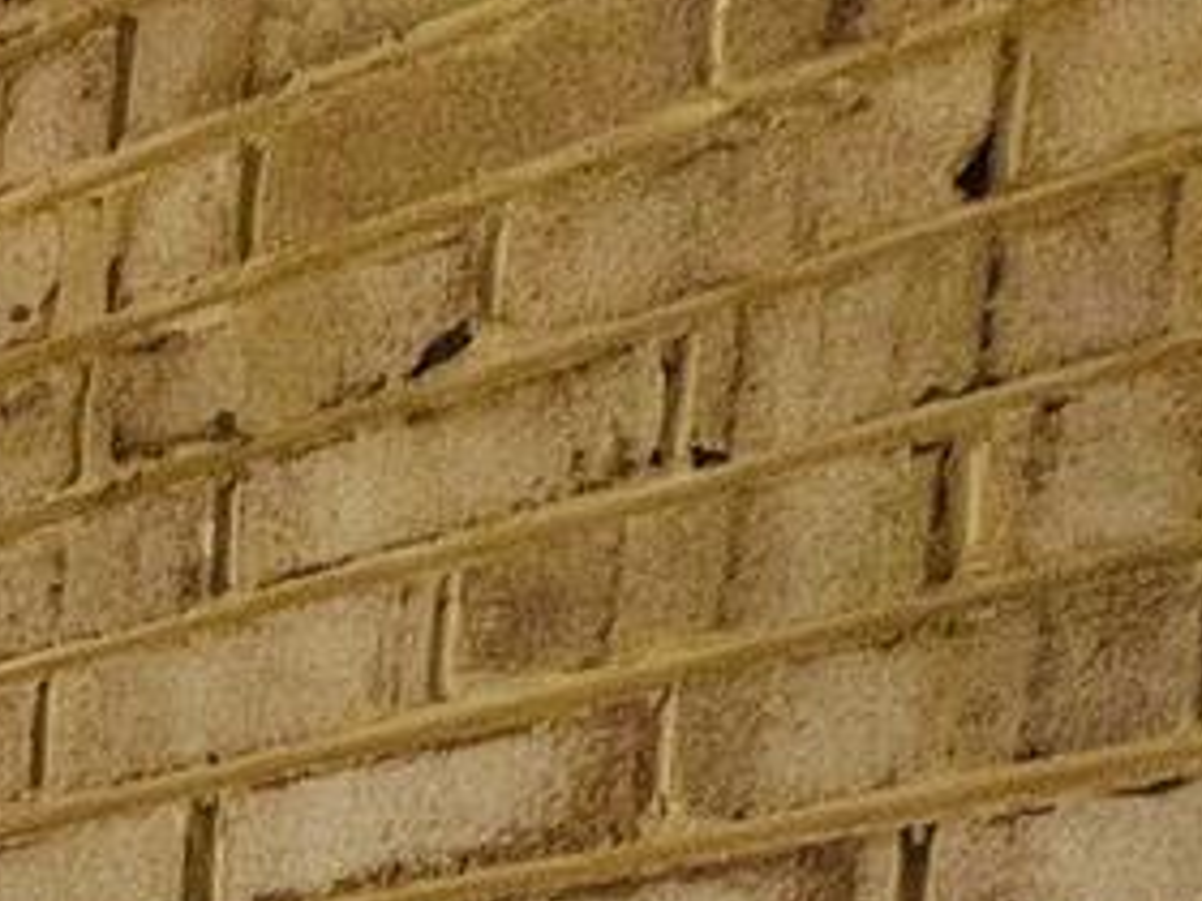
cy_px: 2055
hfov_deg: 12.2
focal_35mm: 95
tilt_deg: -6.9
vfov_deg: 12.6
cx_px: -2198
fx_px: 3299
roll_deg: -1.4
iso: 32
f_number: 1.8
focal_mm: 1.57
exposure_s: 1/252
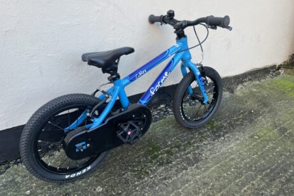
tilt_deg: -24.1
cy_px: 87
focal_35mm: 28
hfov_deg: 65.5
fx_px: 229
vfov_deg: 46.3
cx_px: 148
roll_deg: -2.4
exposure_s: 1/121
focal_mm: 4.2
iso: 32
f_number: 1.6
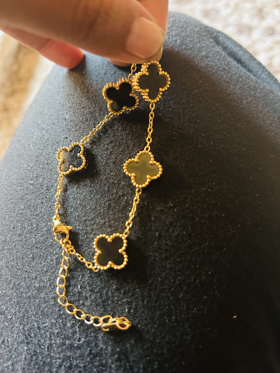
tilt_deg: -67.8
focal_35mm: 26
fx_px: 280
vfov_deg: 67.3
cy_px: 186
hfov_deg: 53.1
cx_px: 140
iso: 640
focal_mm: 5.7
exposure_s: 1/38
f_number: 1.5
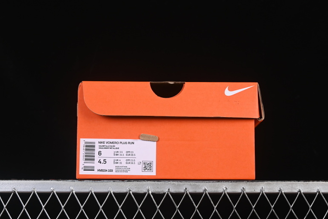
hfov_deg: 26.0
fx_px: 711
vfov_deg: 17.5
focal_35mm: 78
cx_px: 170
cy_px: 109
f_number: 8
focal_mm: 50
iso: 160
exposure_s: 1/80
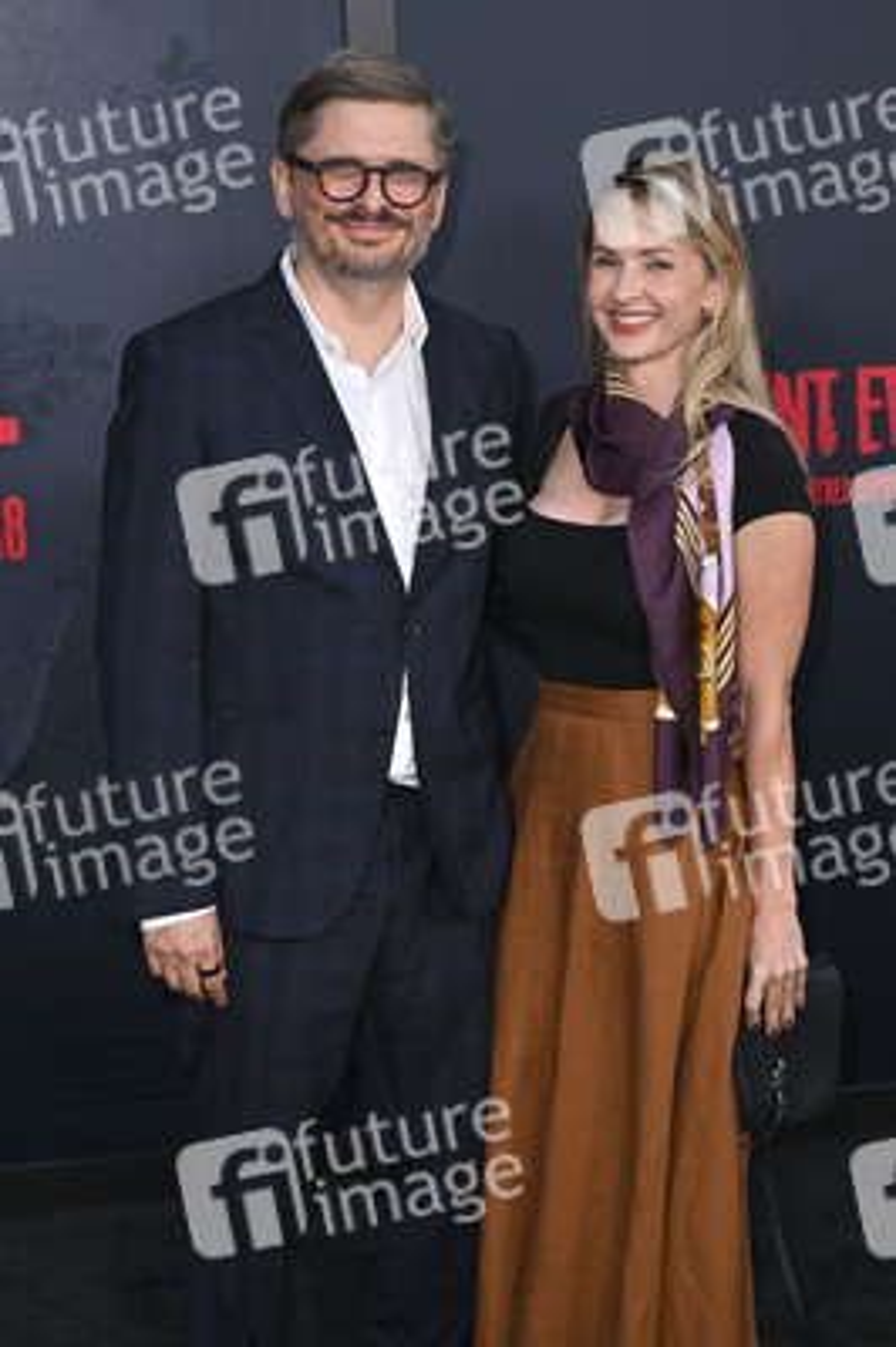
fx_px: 2468
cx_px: 448
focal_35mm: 66
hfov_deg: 20.6
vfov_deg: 30.5
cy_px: 674
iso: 1250
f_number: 7.1
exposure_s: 1/250
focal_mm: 66
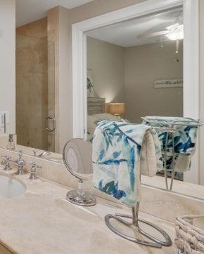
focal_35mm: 28
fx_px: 211
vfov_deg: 61.4
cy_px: 95
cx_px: -12
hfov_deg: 42.4
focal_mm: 10
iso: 320
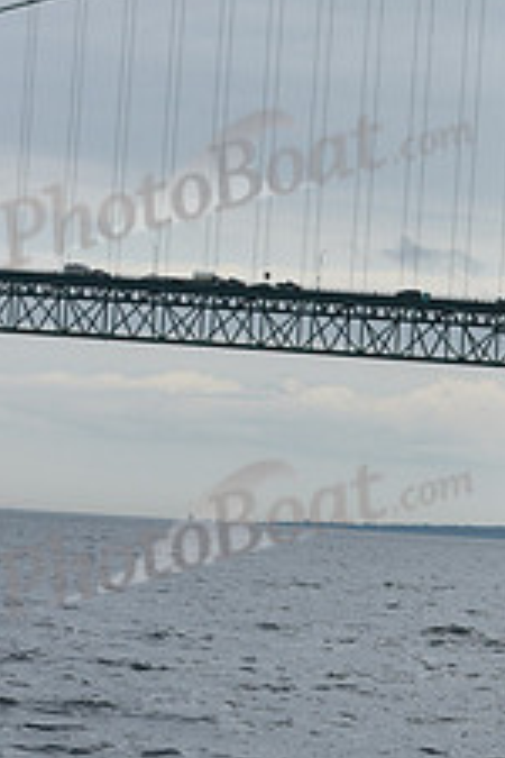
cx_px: 648
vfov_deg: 8.1
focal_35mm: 253
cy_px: 310
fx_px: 5323
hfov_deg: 5.4
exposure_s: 1/800
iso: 250
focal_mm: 98
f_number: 8
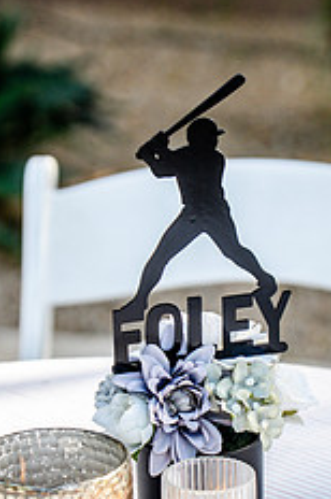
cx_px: 208
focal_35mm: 204
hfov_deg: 6.7
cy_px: 282
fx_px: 2822
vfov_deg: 10.1
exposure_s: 1/640
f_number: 4
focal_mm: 105
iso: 400
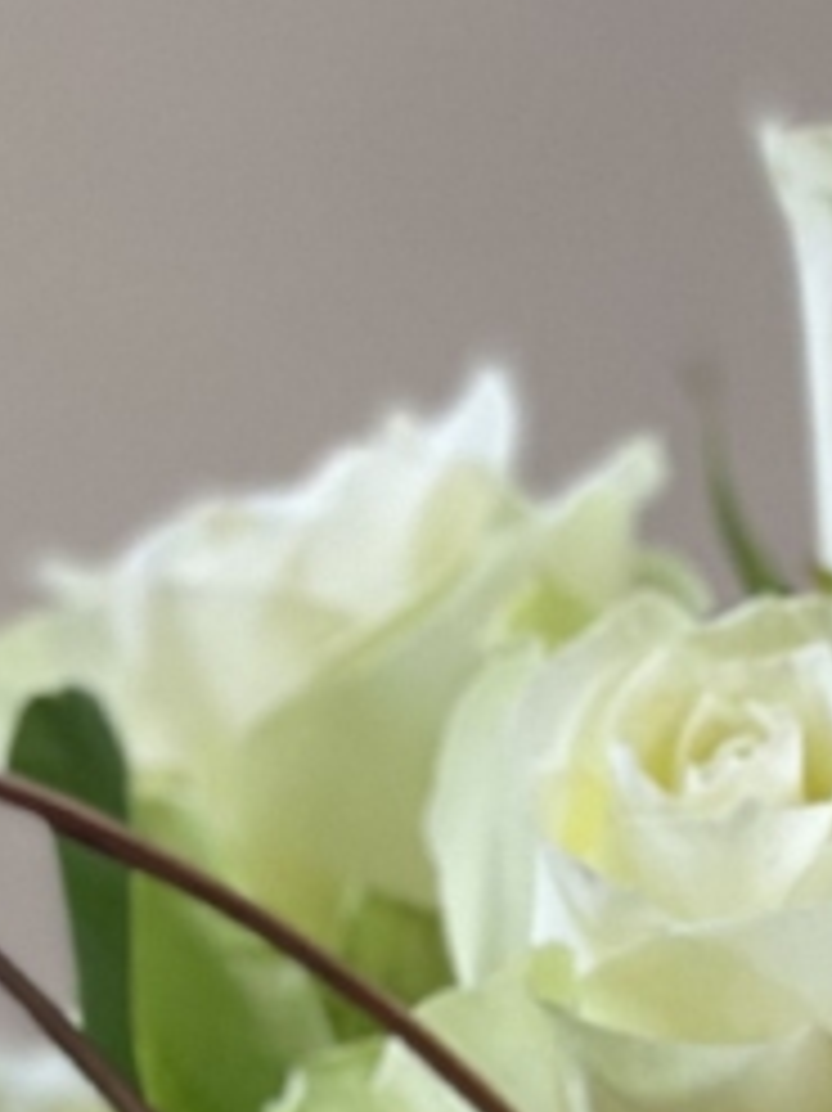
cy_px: 2233
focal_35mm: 311
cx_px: 971
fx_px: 9975
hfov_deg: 4.8
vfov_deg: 6.2
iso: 160
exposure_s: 1/100
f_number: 2.2
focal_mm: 7.5
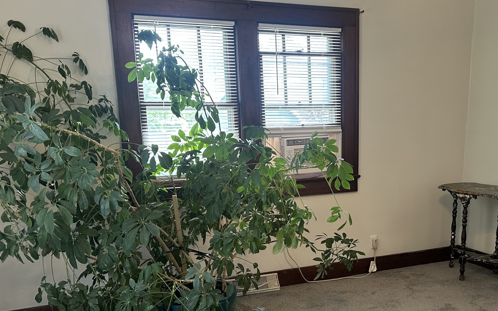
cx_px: 330
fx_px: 556
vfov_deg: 30.8
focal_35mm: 41
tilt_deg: -11.4
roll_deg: +0.1
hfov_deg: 47.5
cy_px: 229
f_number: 1.78
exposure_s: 1/60
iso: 160
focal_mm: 6.86
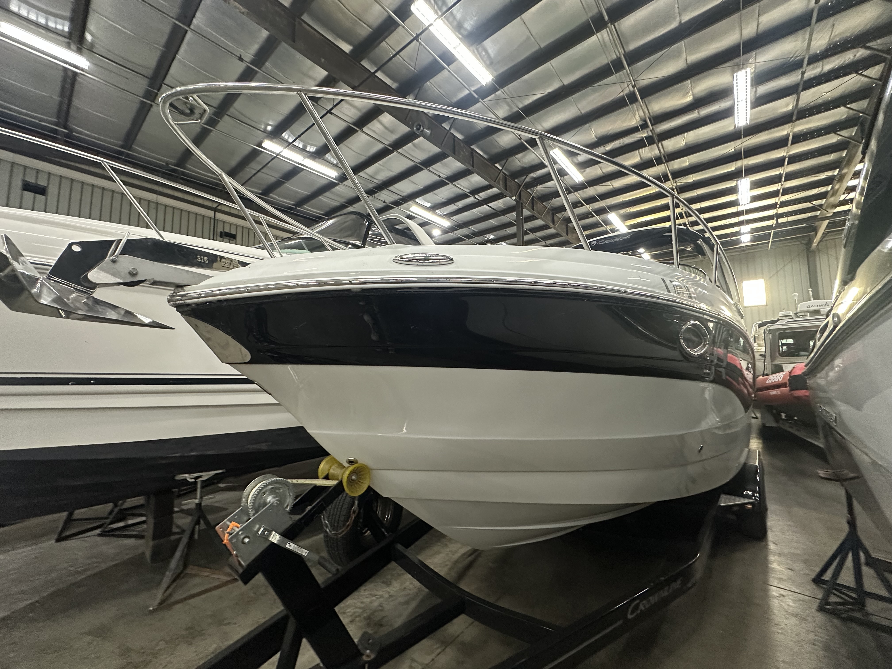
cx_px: 446
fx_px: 361
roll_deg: +0.6
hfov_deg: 102.1
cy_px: 334
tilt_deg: +4.7
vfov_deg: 85.7
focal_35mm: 14
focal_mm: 2.22
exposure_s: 1/60
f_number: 2.2
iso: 500
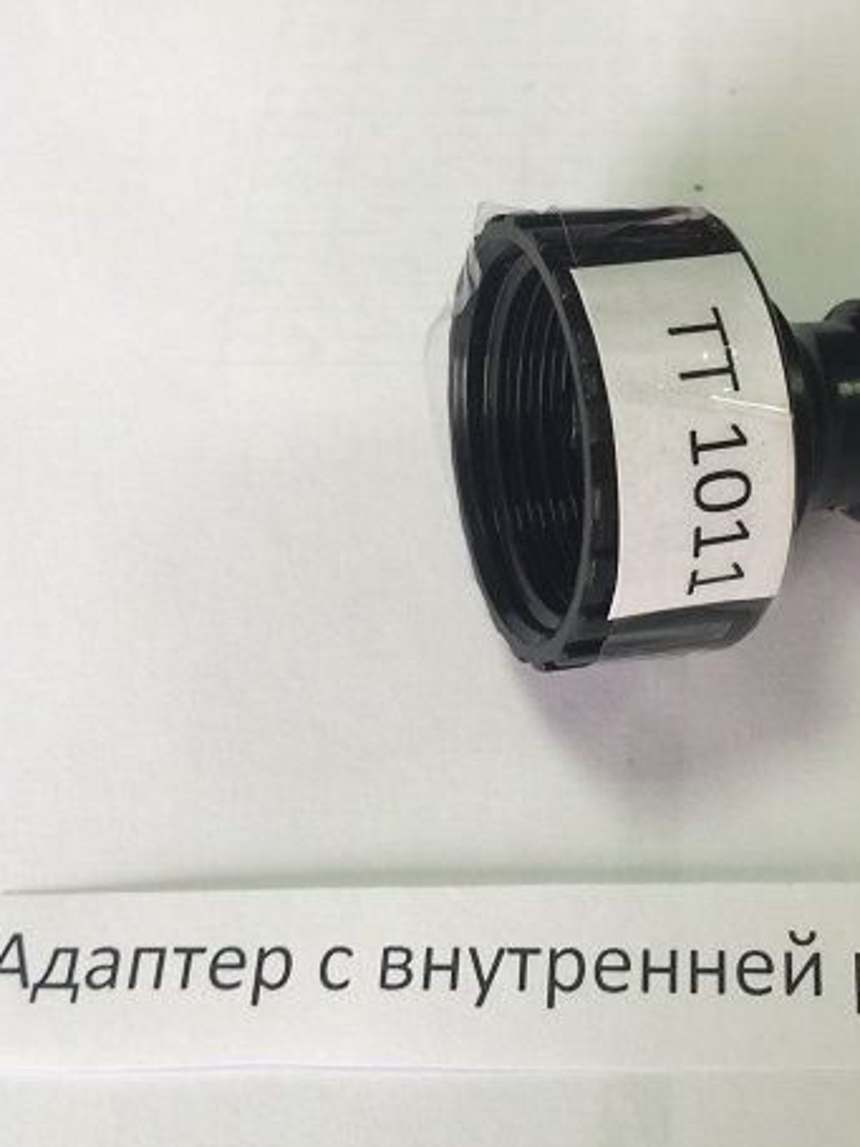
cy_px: 439
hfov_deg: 28.2
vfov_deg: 37.3
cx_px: 633
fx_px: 1690
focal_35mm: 51
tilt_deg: -59.2
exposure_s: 1/50
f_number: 2.2
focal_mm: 4.15
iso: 32
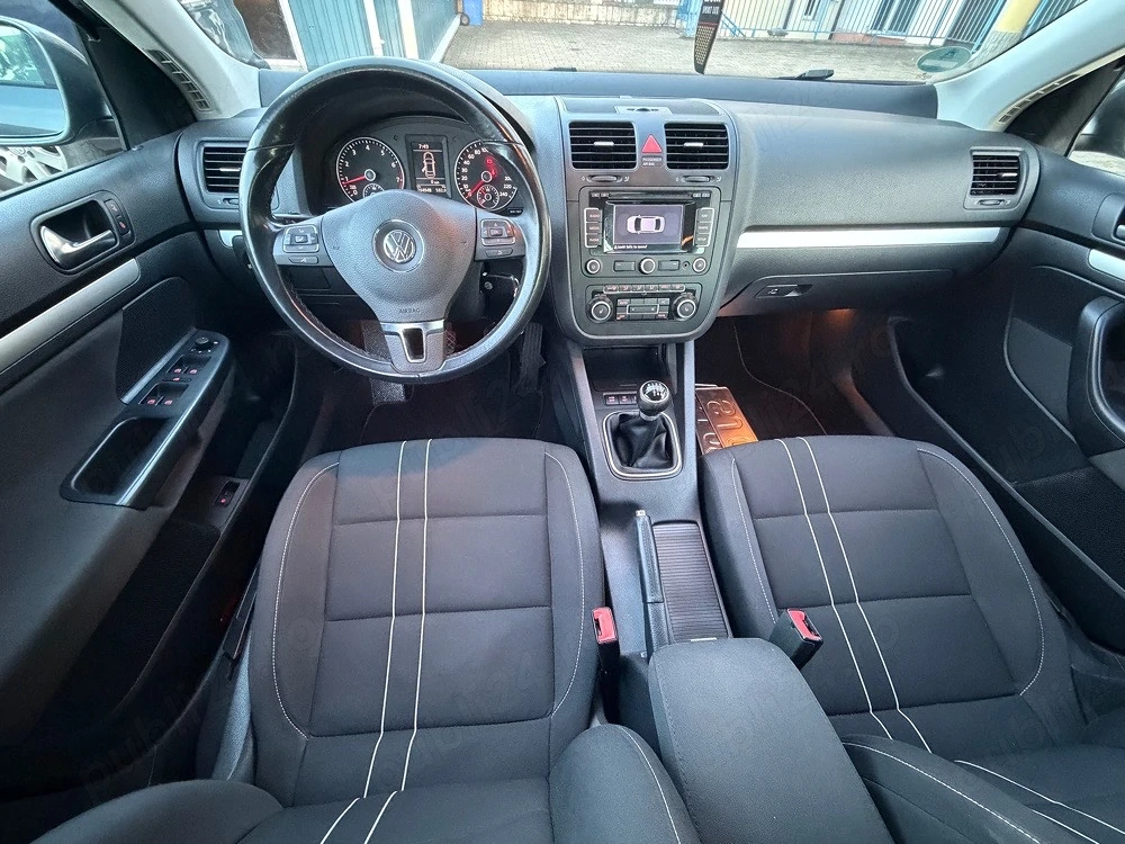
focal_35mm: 14
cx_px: 562
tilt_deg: -46.0
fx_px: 455
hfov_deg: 102.1
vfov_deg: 85.7
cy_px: 422
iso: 1250
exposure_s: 1/49
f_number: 2.2
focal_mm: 2.22
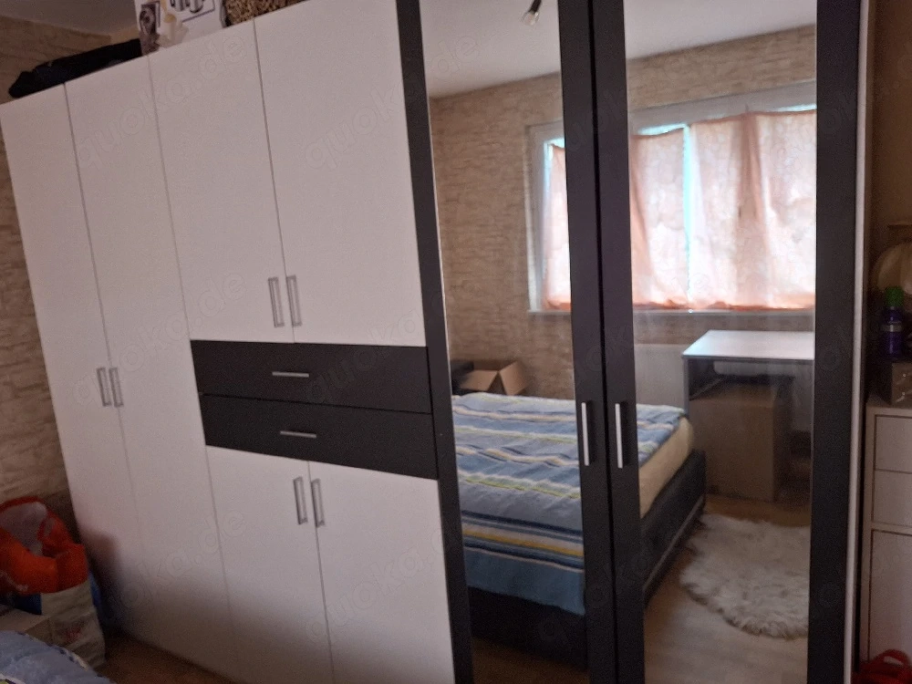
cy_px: 342
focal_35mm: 25
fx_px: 659
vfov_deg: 54.9
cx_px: 456
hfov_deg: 69.4
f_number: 1.8
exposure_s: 1/120
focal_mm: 4.69
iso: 160
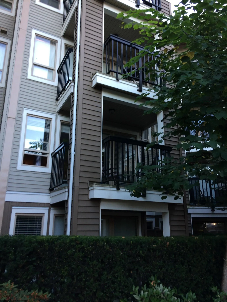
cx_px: 114
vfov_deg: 61.7
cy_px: 151
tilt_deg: +16.0
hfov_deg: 48.2
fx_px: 254
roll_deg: +0.9
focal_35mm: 29
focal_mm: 4.15
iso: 40
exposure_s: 1/60
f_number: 2.2
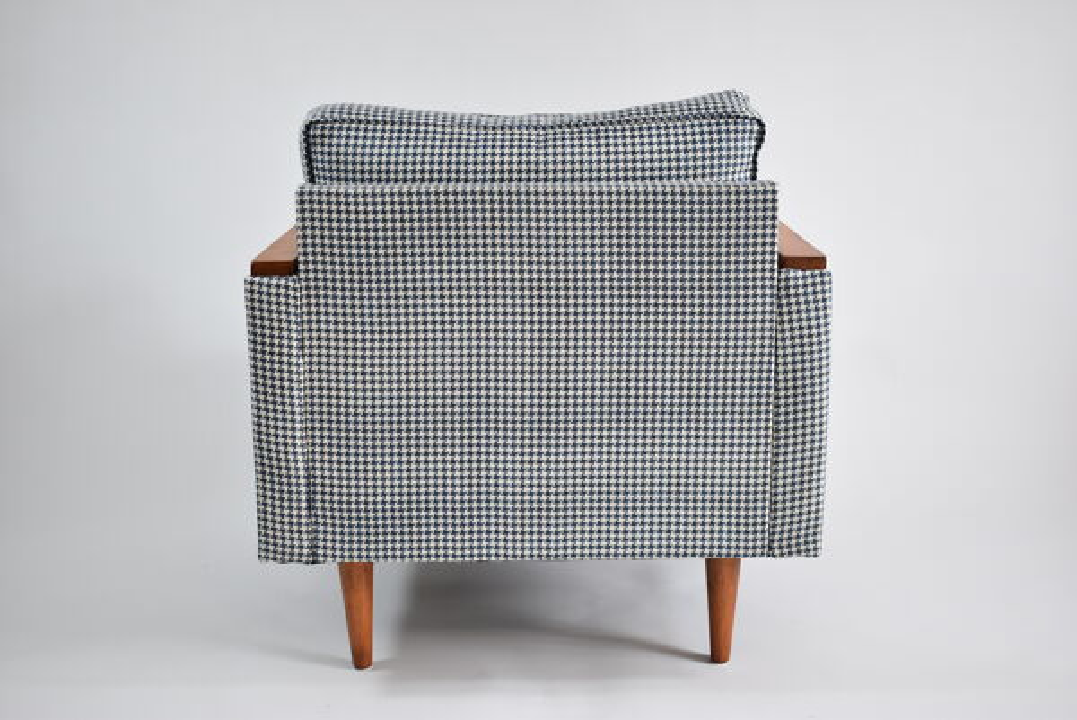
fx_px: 1392
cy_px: 360
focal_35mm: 46
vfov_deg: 29.0
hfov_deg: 42.3
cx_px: 538
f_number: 4.2
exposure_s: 1/125
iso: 800
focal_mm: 31
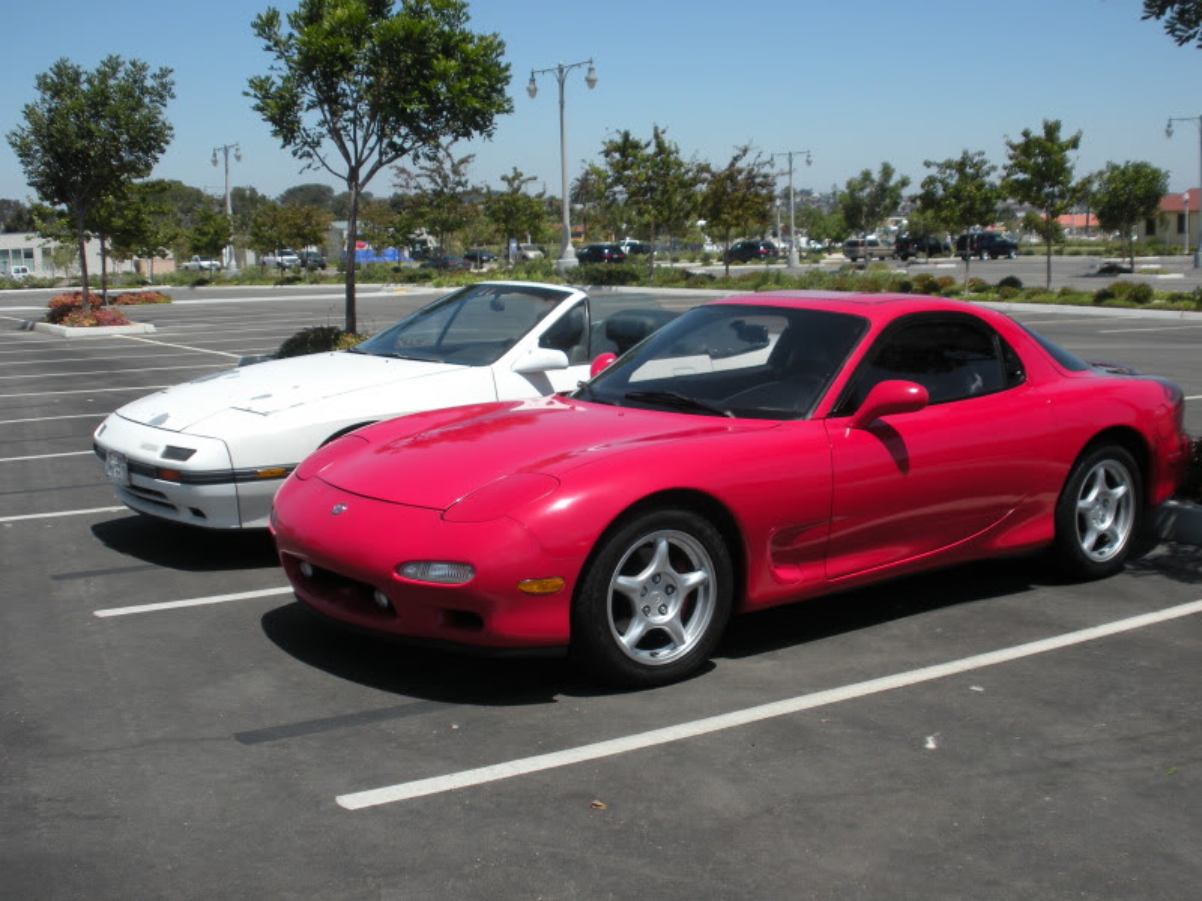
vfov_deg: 33.6
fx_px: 1493
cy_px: 450
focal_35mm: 43
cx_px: 601
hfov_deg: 43.9
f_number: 4
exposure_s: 1/672
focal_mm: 7.7
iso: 64
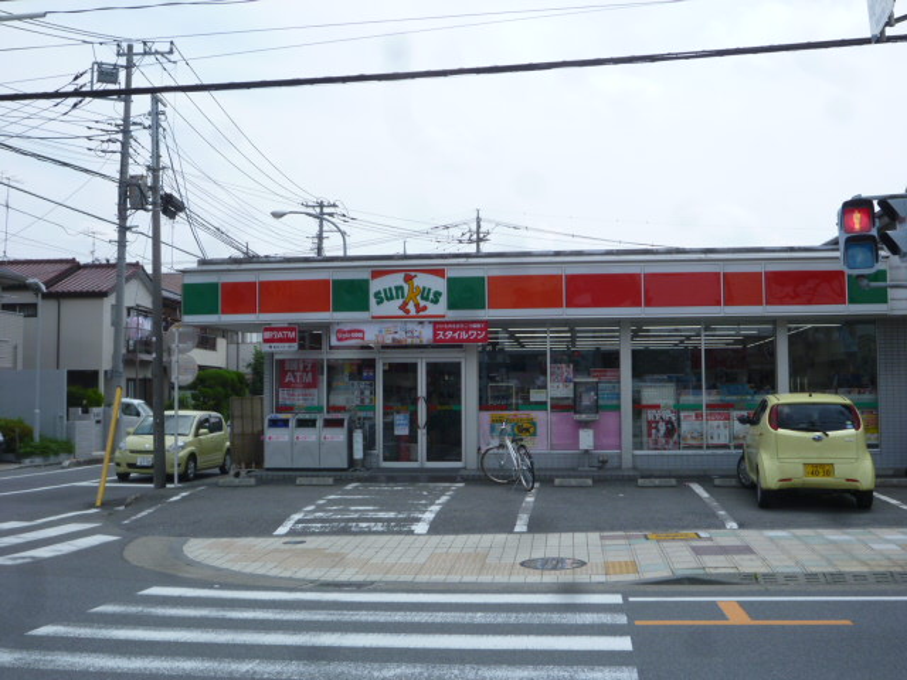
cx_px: 454
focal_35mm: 41
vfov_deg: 35.1
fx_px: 1074
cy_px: 340
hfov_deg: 45.8
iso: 80
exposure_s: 1/400
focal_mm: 7.2
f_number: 5
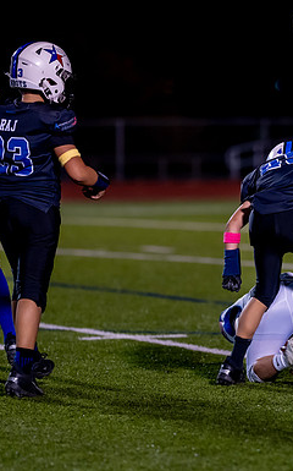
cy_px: 242
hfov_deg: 4.3
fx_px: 3853
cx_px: 313
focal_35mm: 301
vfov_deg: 7.0
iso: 1600
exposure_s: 1/1000
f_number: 1.8
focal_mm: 135
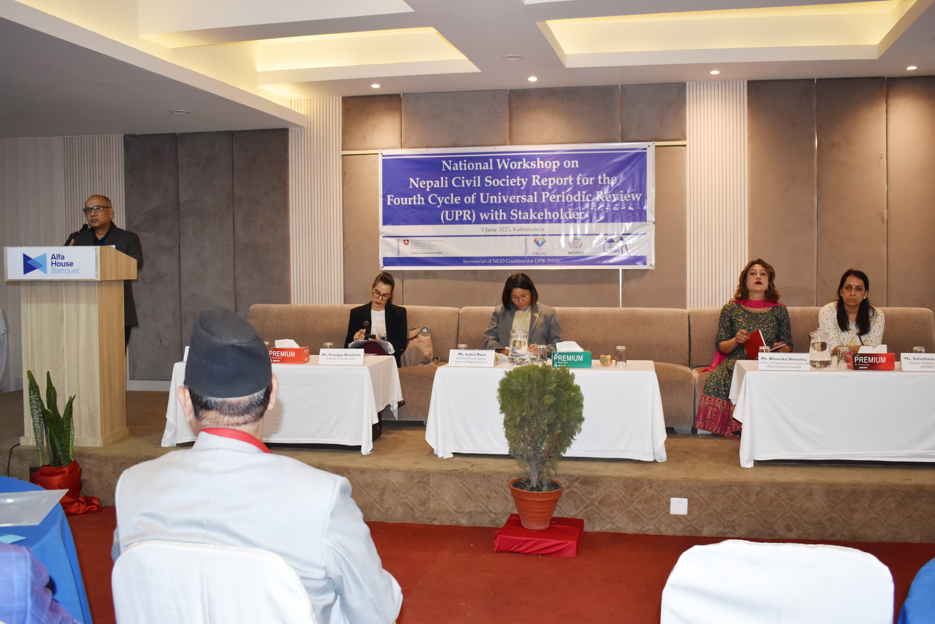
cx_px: 468
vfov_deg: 40.0
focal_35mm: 33
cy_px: 312
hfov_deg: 57.2
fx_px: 857
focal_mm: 22
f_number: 4
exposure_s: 1/60
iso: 800
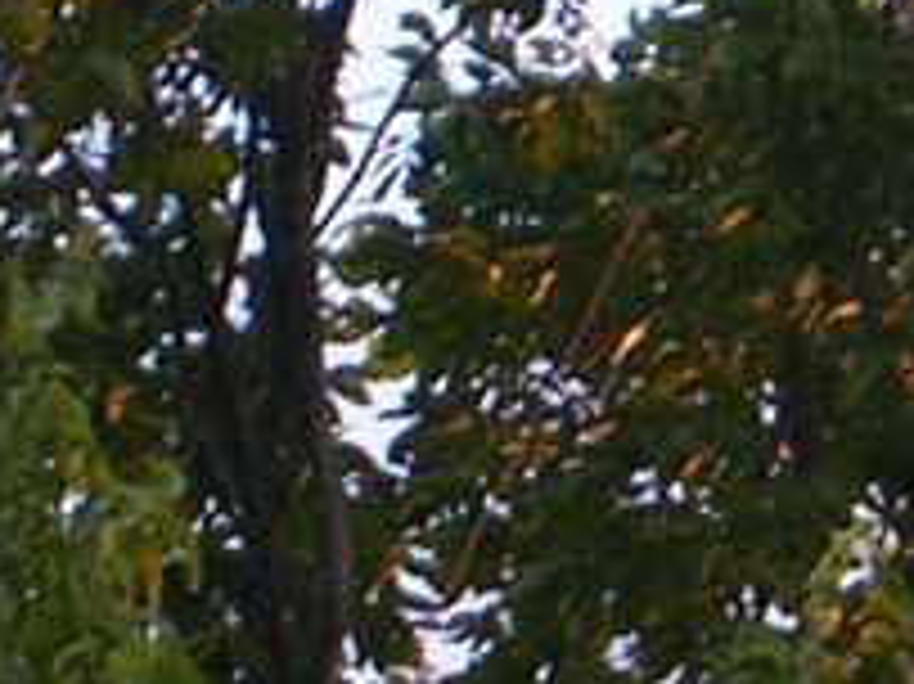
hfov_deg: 3.4
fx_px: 15305
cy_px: -63
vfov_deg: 2.6
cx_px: 1495
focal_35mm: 580
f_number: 4.9
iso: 96
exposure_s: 1/60.1
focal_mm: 17.4
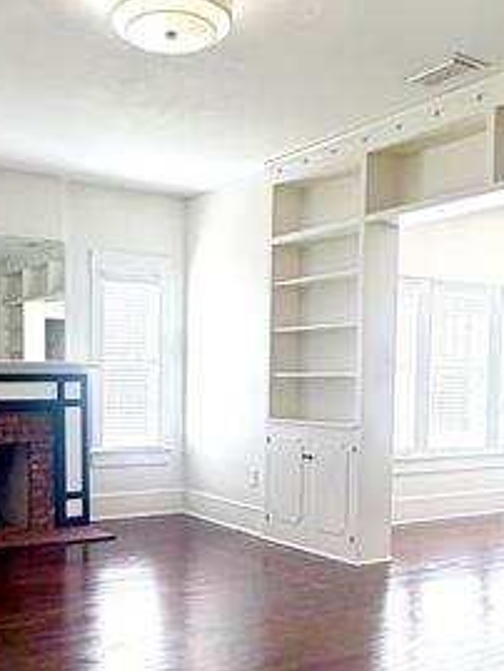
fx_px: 776
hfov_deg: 35.6
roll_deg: -0.4
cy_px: 434
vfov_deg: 46.2
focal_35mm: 40
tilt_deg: -3.6
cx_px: 165
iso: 64
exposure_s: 1/168
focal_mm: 2.22
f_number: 2.2
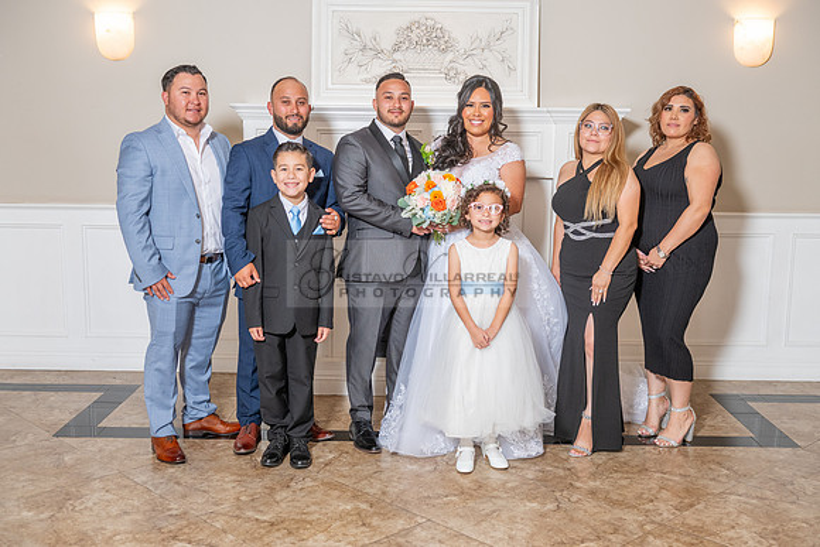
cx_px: 400
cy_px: 280
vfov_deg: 34.3
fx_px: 887
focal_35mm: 39
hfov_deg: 49.6
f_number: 4.5
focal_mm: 38
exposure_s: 1/160
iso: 640
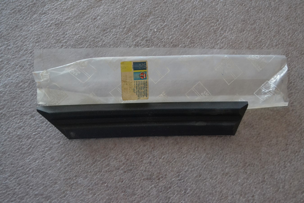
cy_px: 102
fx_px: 355
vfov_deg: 31.9
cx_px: 152
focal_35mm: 42
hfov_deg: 46.4
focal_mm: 28
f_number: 4.5
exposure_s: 1/60
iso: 2500
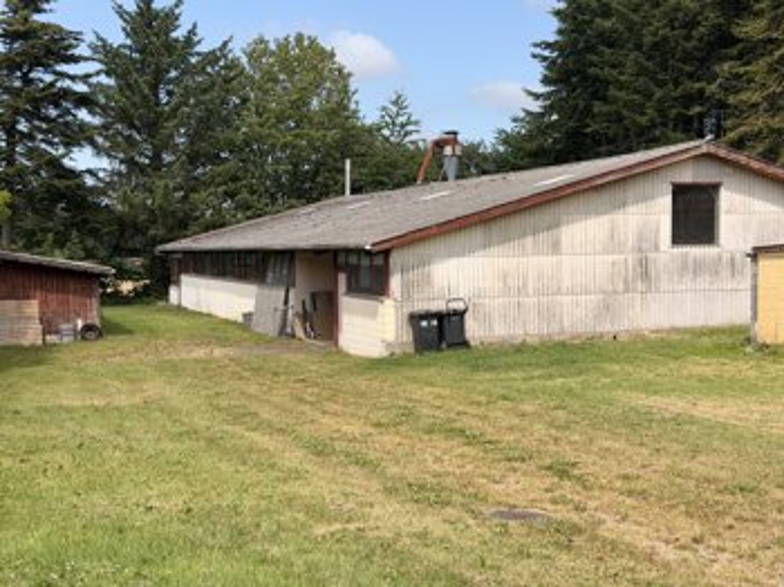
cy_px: 294
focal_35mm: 48
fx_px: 1086
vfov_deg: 30.2
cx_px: 392
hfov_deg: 39.7
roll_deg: +1.1
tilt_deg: -3.2
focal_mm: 6.76
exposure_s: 1/3704
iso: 64
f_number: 1.78
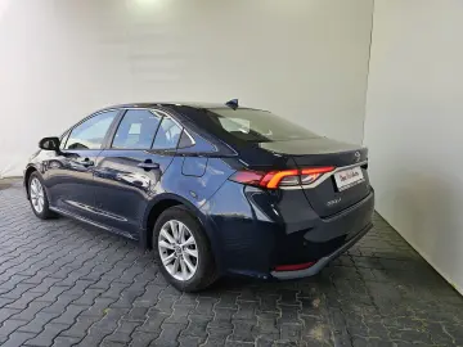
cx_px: 232
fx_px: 308
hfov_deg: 73.9
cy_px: 174
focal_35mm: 23
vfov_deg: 58.9
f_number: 1.7
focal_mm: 6.3
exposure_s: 1/116
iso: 10
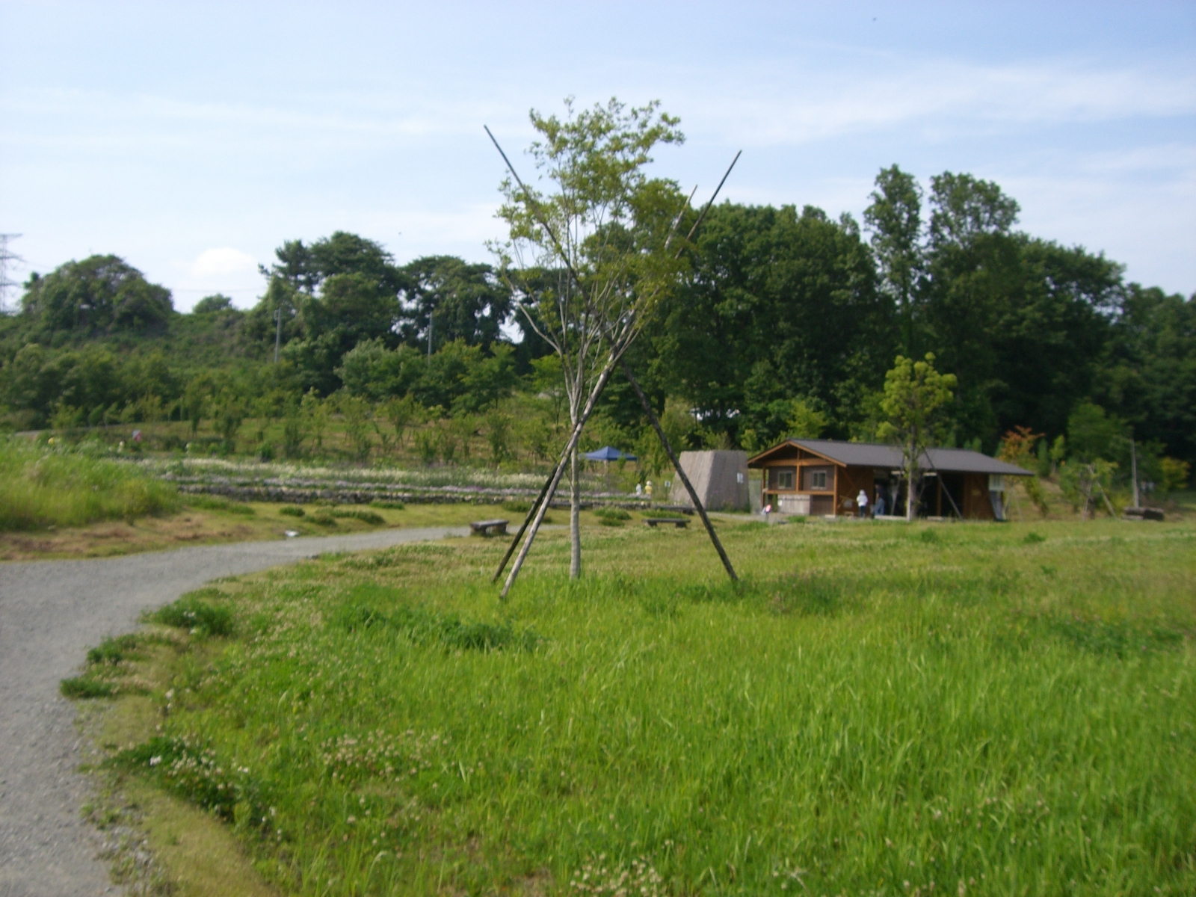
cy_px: 448
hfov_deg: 49.0
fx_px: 1313
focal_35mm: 38
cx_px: 598
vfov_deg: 37.7
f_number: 4.3
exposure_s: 1/500
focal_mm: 6.2
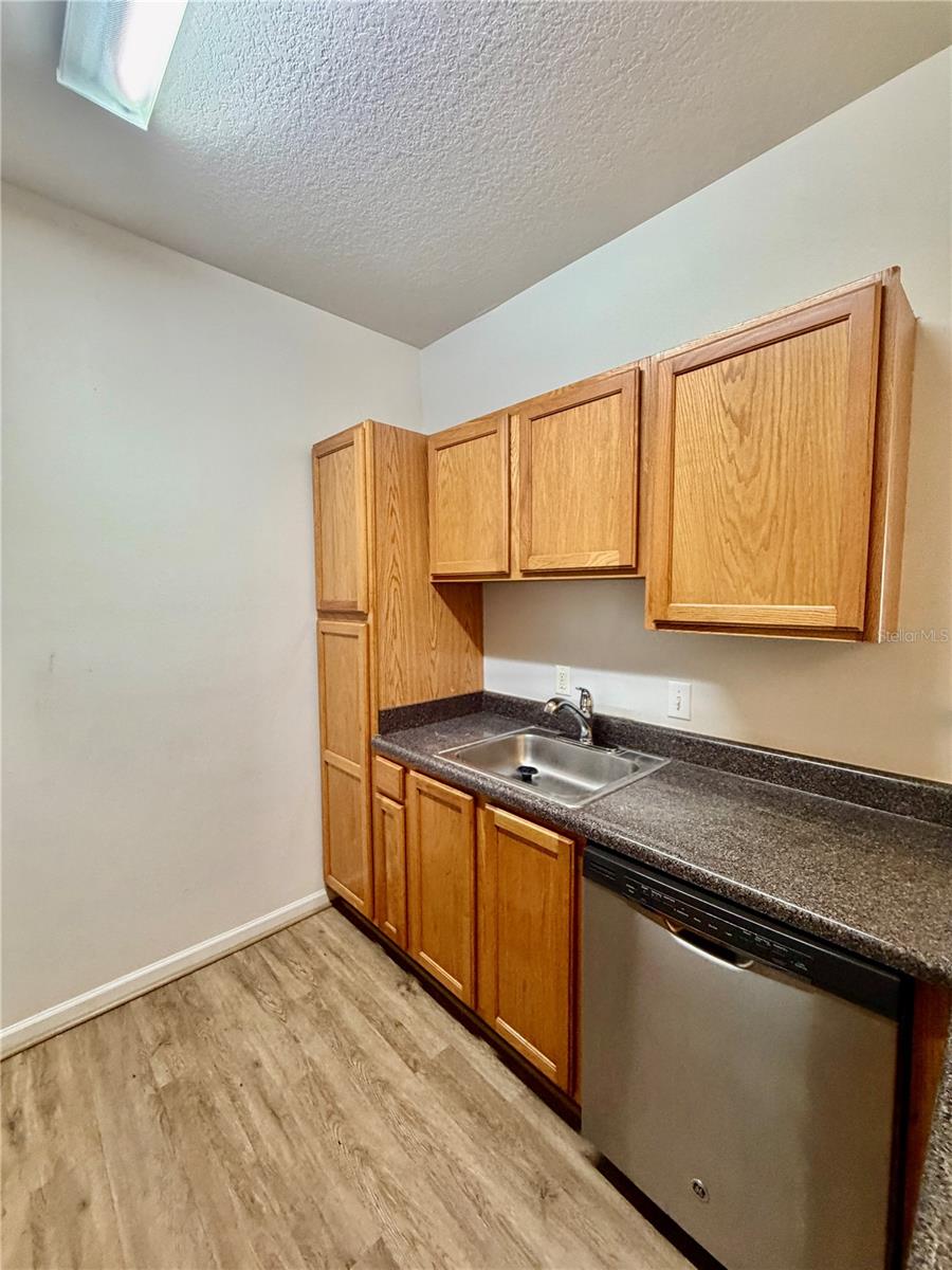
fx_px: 513
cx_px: 476
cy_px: 635
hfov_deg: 85.7
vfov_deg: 102.1
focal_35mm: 14
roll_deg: +1.9
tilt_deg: -3.2
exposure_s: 1/60
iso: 320
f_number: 2.2
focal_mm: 2.22
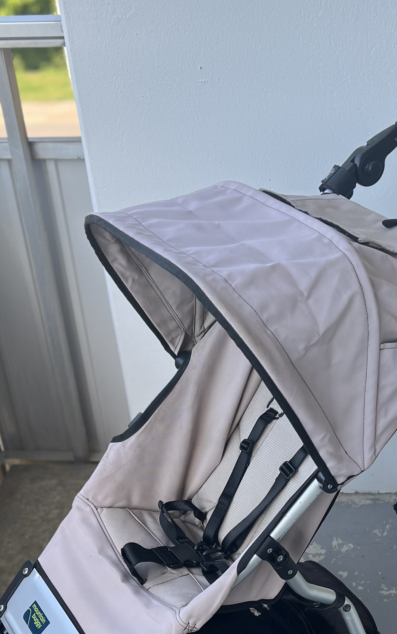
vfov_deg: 37.6
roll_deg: +3.8
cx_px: 261
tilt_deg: -36.0
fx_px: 900
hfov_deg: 24.8
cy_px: 495
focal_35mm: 52
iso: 50
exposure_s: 1/621
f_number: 1.5
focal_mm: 5.7
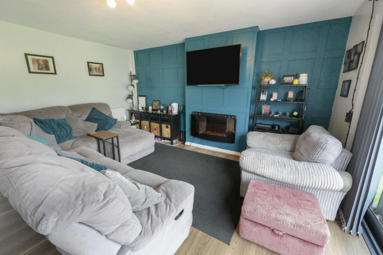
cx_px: 192
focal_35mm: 15
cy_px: 128
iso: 2000
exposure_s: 1/160
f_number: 4
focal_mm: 10
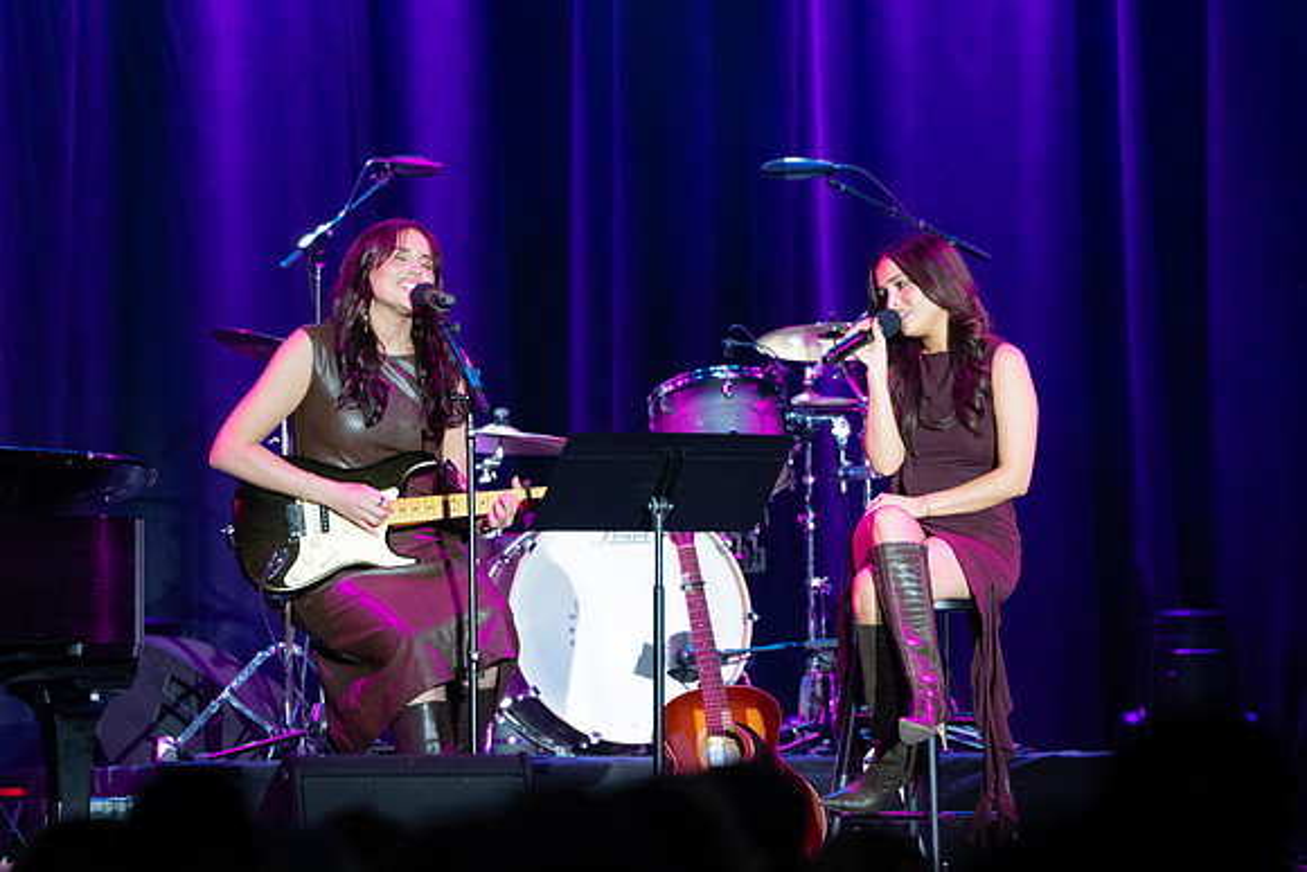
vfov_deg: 5.0
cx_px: 692
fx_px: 9989
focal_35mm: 275
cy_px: 644
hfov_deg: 7.5
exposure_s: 1/200
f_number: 2.8
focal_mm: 180
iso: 2000
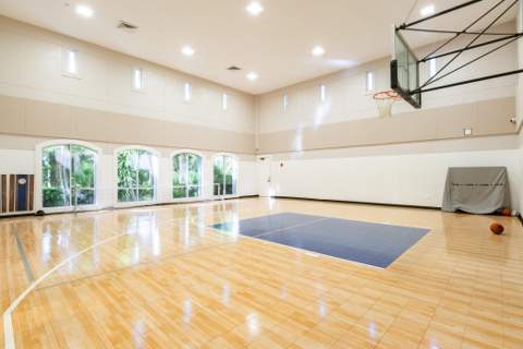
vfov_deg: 70.4
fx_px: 247
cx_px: 262
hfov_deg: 93.3
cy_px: 174
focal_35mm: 17
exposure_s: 1/6
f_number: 10
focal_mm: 17
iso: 640
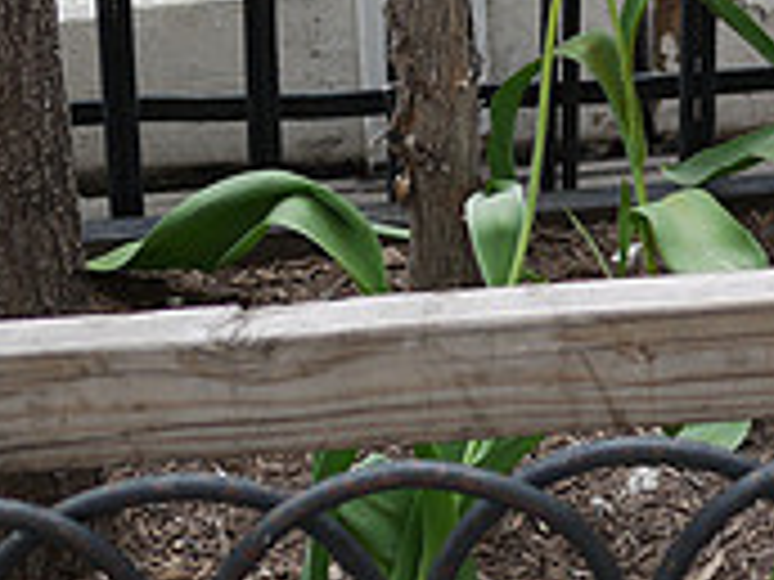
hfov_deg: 14.6
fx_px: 3019
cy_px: -218
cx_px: 567
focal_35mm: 135
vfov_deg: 10.7
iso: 100
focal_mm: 20
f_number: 1.8
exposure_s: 1/400
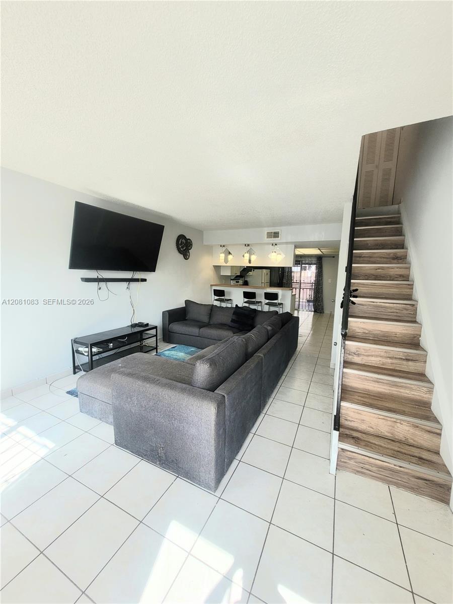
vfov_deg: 106.2
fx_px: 227
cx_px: 226
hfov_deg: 89.9
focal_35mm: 13
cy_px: 302
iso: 40
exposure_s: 1/125
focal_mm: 1.74
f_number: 2.2
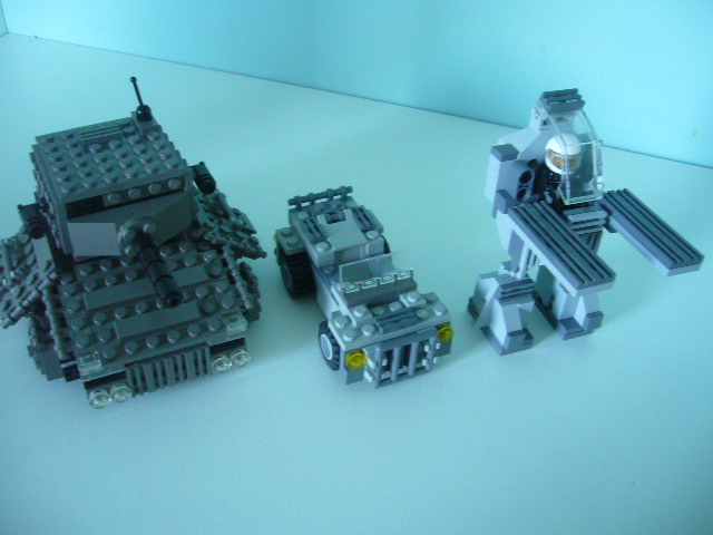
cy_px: 268
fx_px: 721
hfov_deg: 52.6
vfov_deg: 40.7
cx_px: 356
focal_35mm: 35
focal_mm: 5.8
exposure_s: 1/13
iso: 160
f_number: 2.8
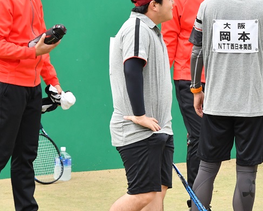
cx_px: 219
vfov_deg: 3.3
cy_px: 30
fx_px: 3674
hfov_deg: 4.1
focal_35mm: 472
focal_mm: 122
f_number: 10
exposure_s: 1/400
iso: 1000
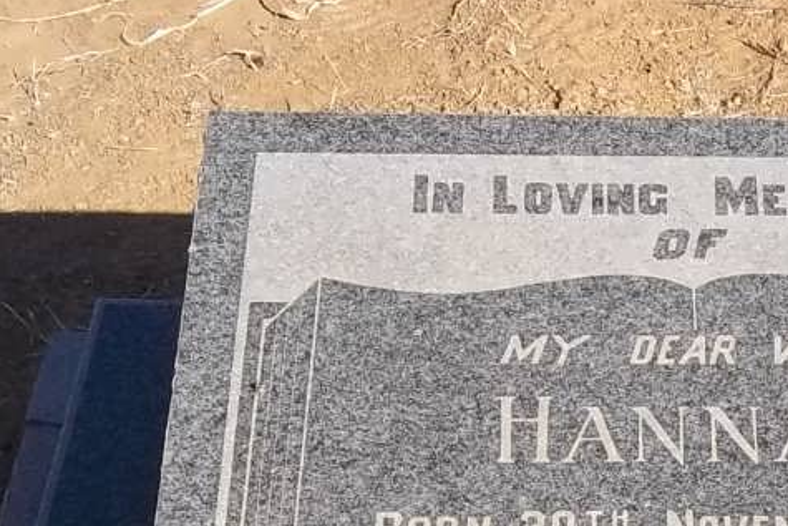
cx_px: 688
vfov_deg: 15.7
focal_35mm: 84
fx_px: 1839
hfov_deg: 23.6
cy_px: 624
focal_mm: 5.7
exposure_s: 1/320
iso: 80
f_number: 5.5
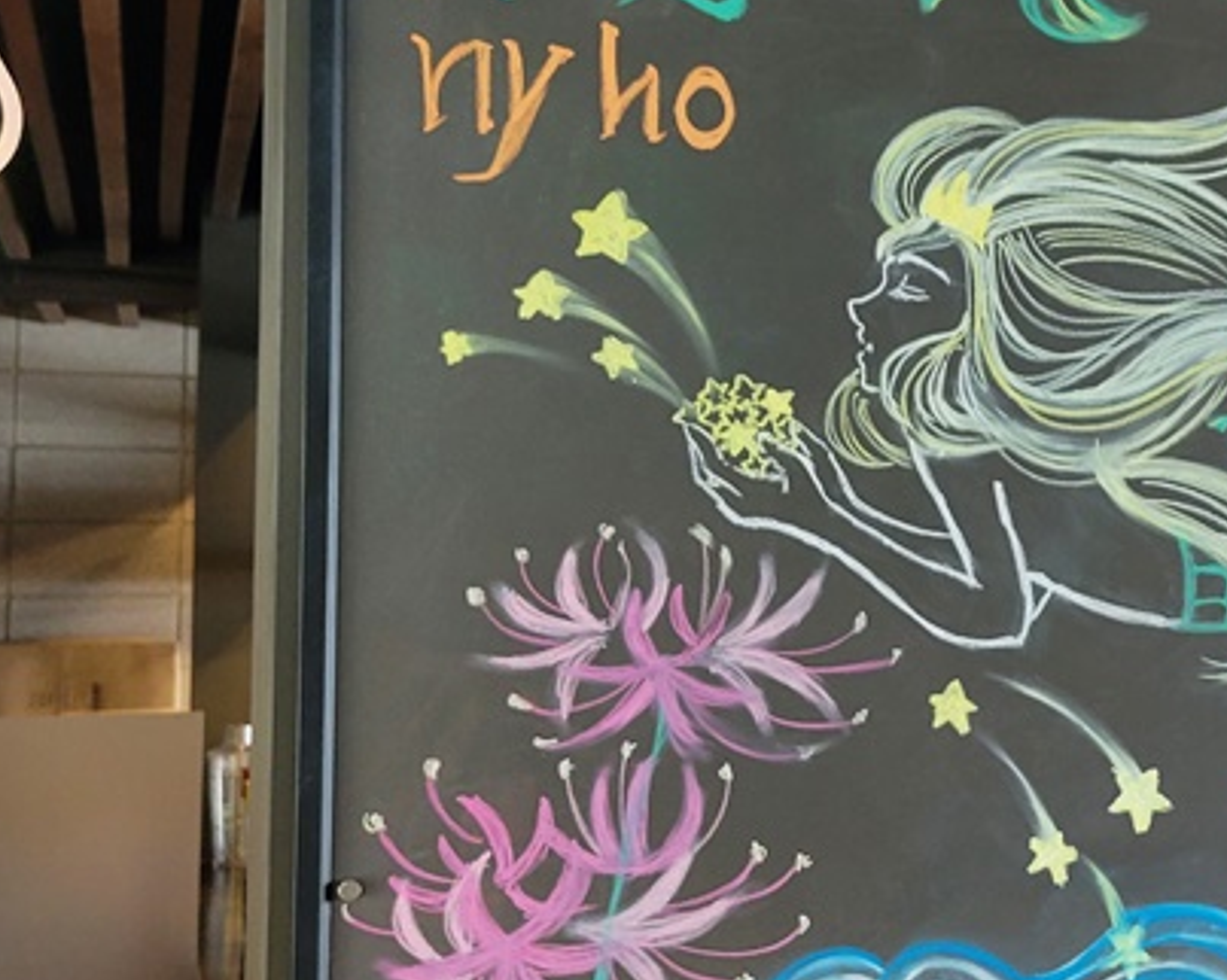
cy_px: 450
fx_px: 2287
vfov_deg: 24.2
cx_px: 1376
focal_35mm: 63
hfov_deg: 27.3
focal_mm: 5.4
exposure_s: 1/120
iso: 200
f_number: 1.8
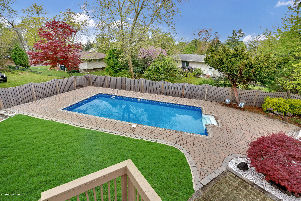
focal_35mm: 16
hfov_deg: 96.7
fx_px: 134
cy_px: 100
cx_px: 150
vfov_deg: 73.7
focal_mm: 16
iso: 400
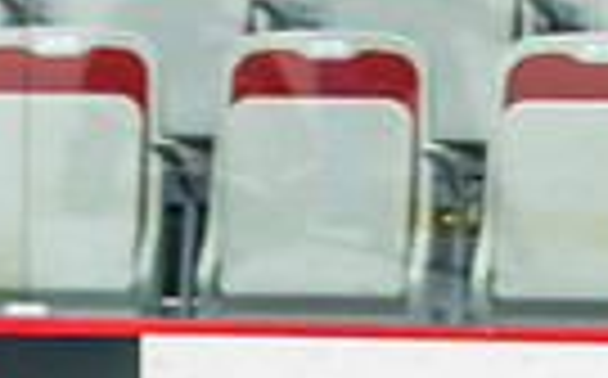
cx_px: 1000
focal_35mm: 978
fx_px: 16185
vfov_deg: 1.3
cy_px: 753
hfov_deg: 2.1
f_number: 3.2
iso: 500
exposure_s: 1/640
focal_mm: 123
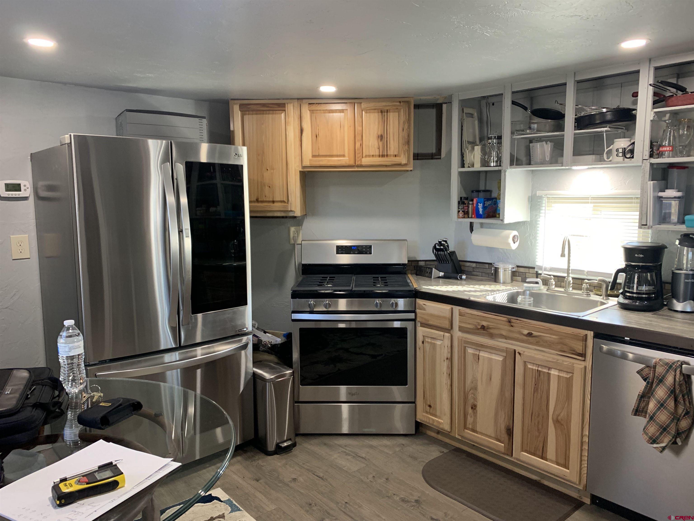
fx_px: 521
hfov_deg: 67.3
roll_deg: -0.5
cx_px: 347
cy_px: 260
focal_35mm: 26
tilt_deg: -7.1
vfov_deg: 53.1
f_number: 1.8
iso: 125
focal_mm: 4.25
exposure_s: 1/60
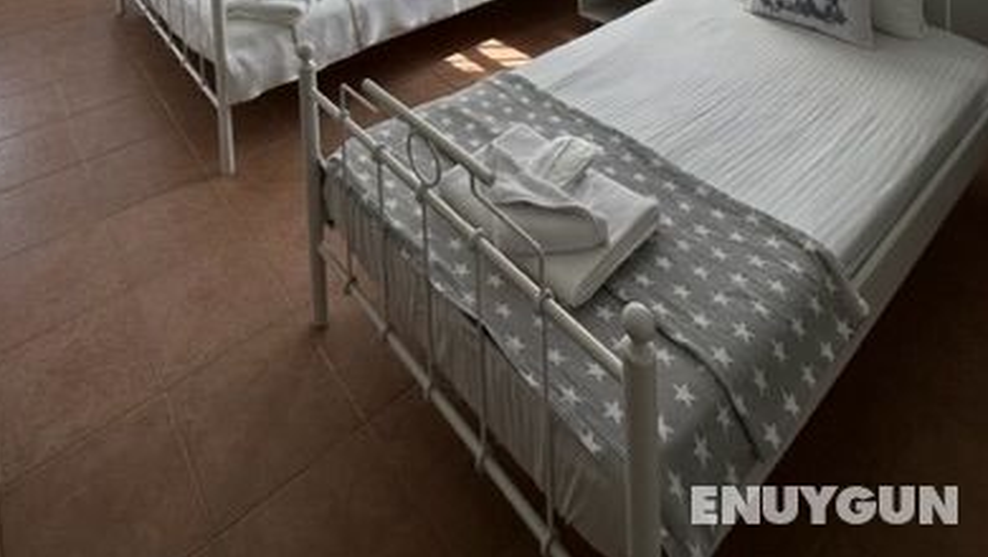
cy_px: -246
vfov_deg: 30.2
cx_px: 390
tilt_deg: -1.7
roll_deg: +2.4
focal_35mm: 25
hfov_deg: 73.1
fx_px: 655
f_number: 2.2
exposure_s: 1/194
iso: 40
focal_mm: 2.22
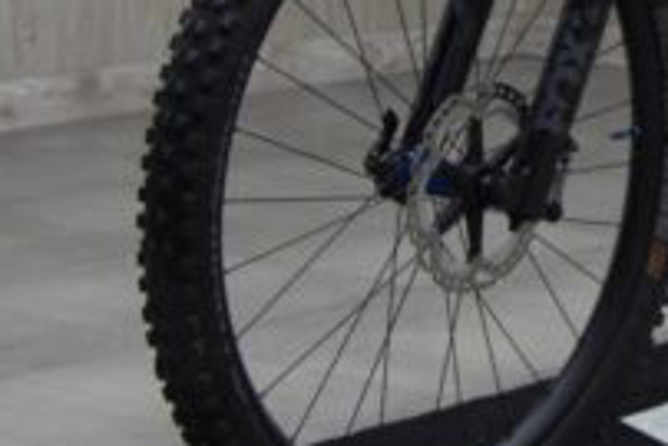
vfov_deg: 8.0
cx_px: 780
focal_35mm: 171
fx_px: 3175
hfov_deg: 11.8
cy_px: 73
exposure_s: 1/80
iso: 400
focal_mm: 30
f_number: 4.5
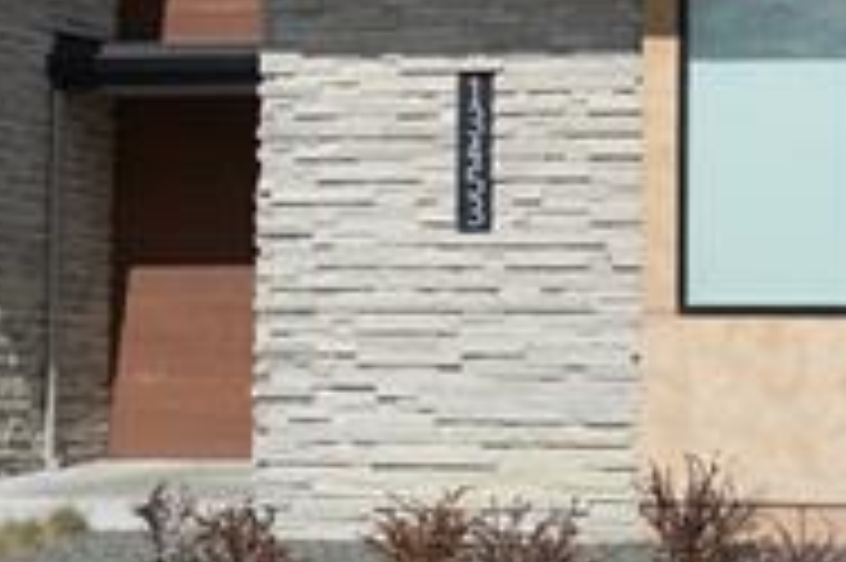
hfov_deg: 14.0
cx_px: 468
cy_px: 40
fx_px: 3451
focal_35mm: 147
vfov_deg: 9.3
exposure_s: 1/1600
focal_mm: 18
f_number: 3.5
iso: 100
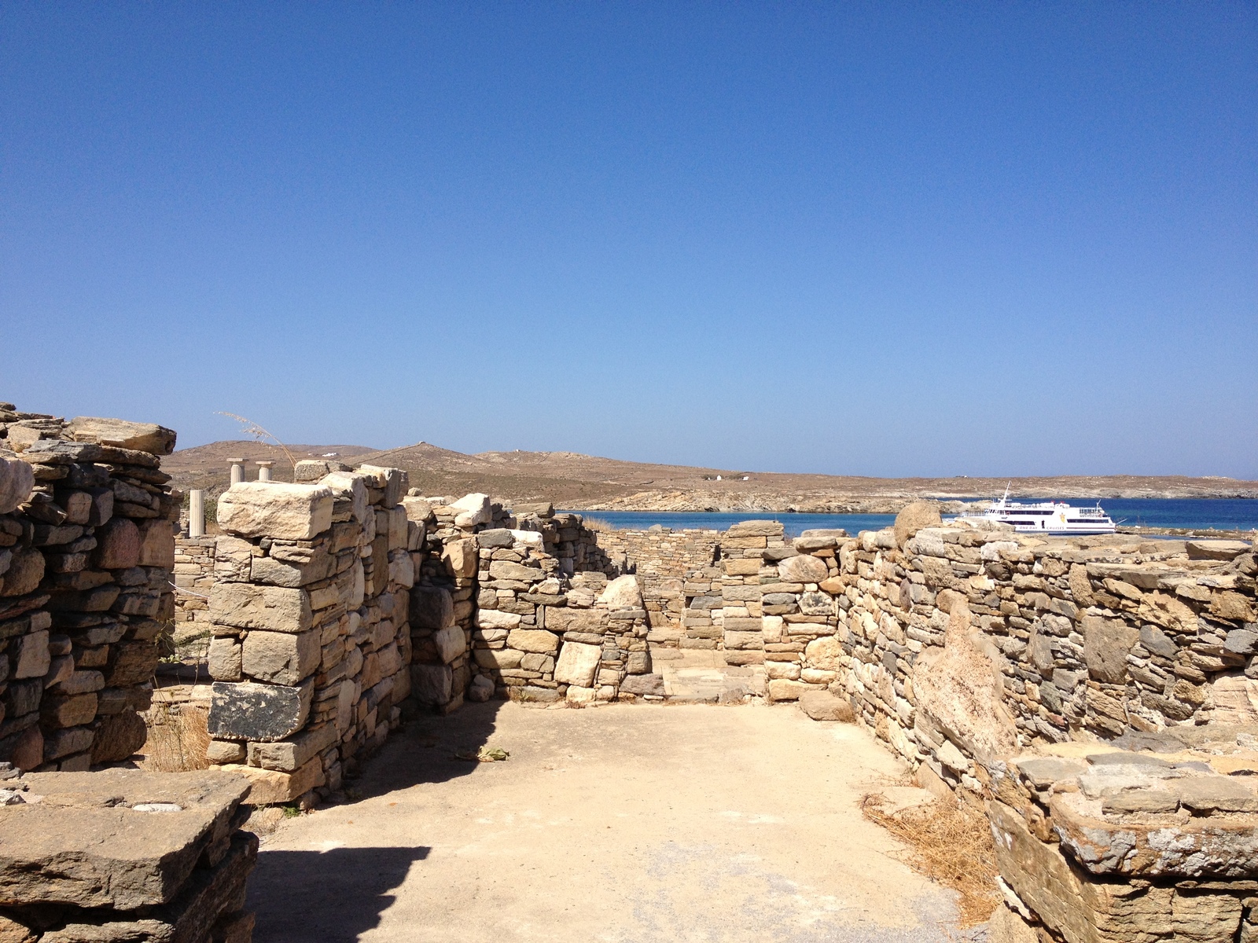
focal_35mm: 35
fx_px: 1272
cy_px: 472
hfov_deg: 52.6
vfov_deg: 40.7
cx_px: 629
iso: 50
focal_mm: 4.28
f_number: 2.4
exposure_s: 1/2304
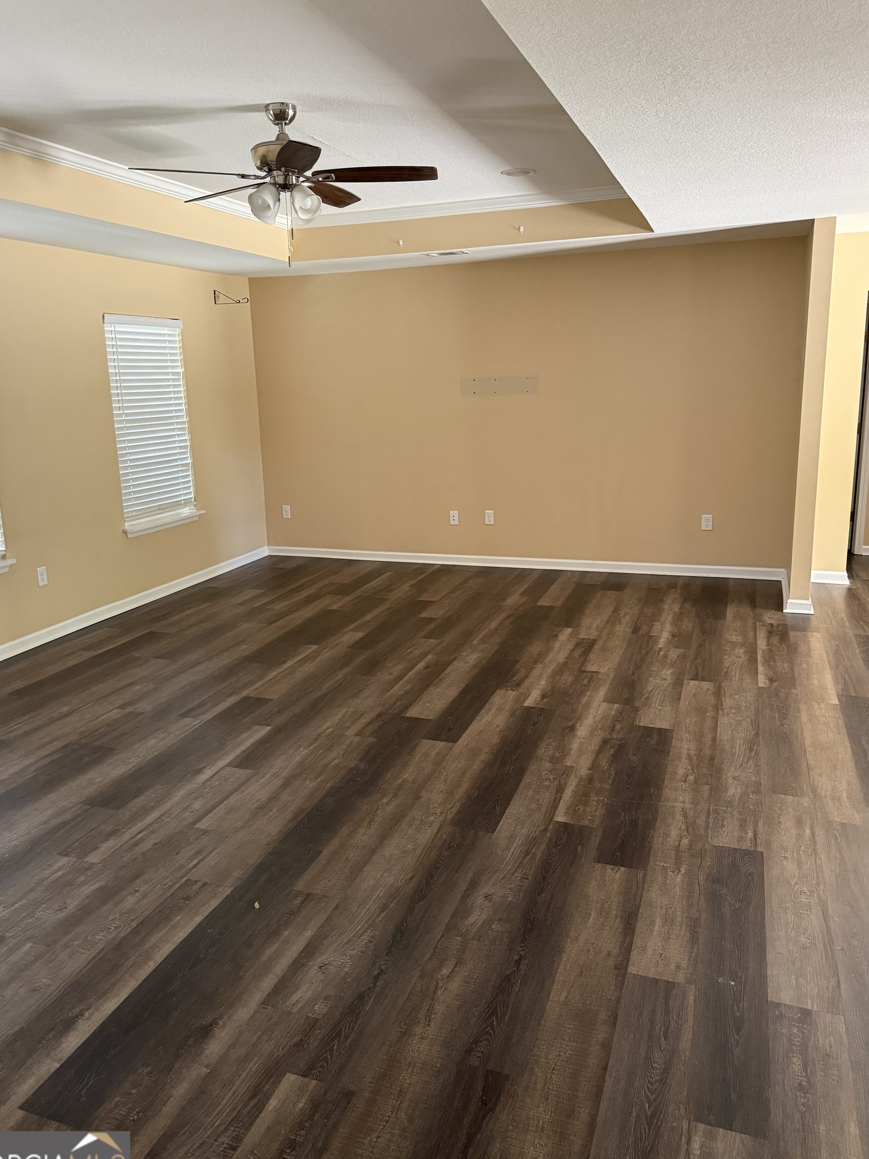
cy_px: 566
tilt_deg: -11.6
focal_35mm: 26
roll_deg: +1.6
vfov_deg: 67.3
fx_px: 870
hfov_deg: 53.0
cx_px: 413
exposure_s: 1/60
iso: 500
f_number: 1.78
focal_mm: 6.76
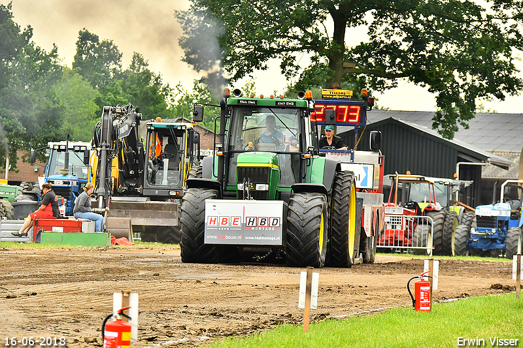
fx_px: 4793
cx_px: 262
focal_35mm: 330
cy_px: 174
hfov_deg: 6.2
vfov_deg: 4.2
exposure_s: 1/250
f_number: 9
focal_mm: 220
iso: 500
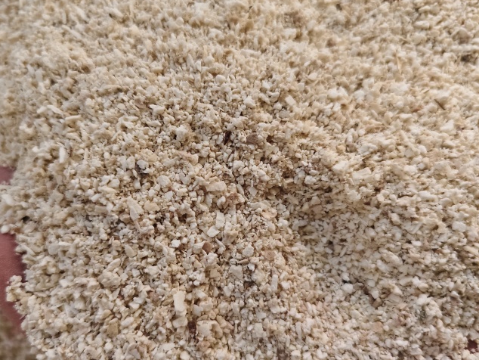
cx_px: 230
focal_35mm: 29
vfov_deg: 48.2
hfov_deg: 61.6
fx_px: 401
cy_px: 199
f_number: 1.88
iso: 3235
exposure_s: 1/510
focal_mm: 5.56
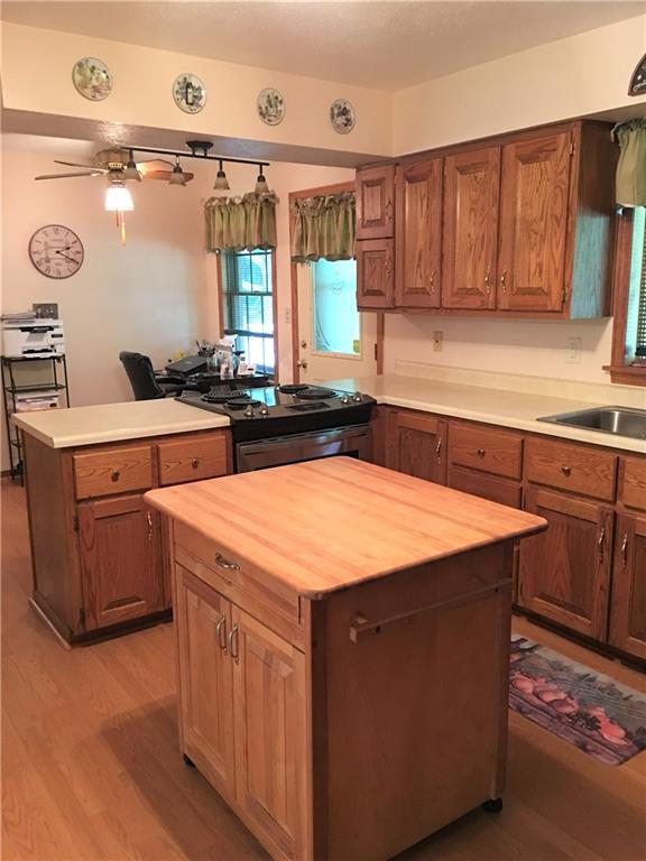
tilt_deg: -11.0
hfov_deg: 48.2
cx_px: 323
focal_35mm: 29
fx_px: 722
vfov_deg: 61.7
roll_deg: +0.4
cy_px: 430
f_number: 2.2
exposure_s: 1/4
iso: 80
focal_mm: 4.15
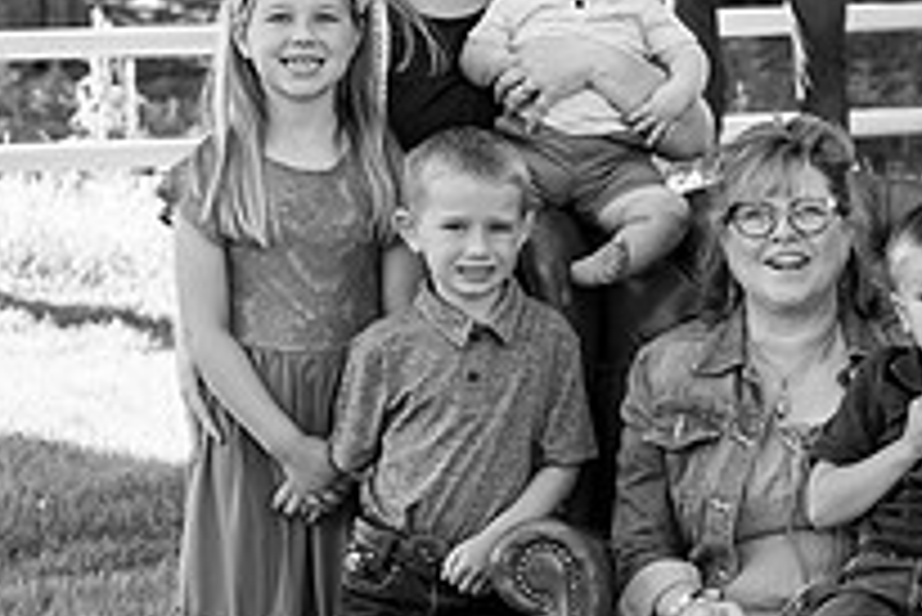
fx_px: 6381
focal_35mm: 249
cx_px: 814
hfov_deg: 8.2
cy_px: 115
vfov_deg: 5.5
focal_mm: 88
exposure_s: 1/400
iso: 800
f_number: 5.6
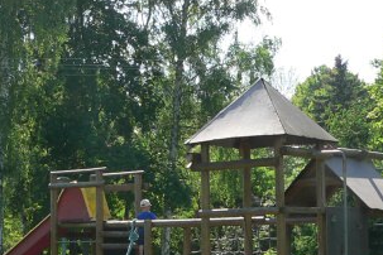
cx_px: 119
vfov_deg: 13.7
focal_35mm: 99
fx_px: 1053
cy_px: 242
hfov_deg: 20.5
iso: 80
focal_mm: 6
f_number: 4
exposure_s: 1/200
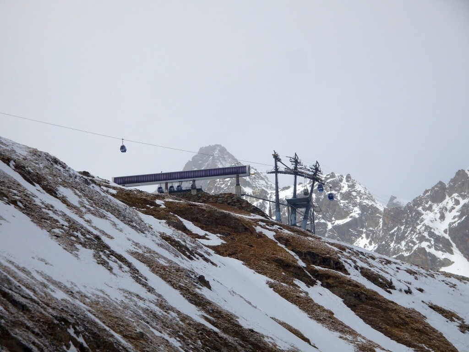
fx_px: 1937
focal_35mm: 143
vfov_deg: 10.4
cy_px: 176
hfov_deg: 13.8
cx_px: 234
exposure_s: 1/1000
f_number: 5.6
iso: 80
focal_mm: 24.36
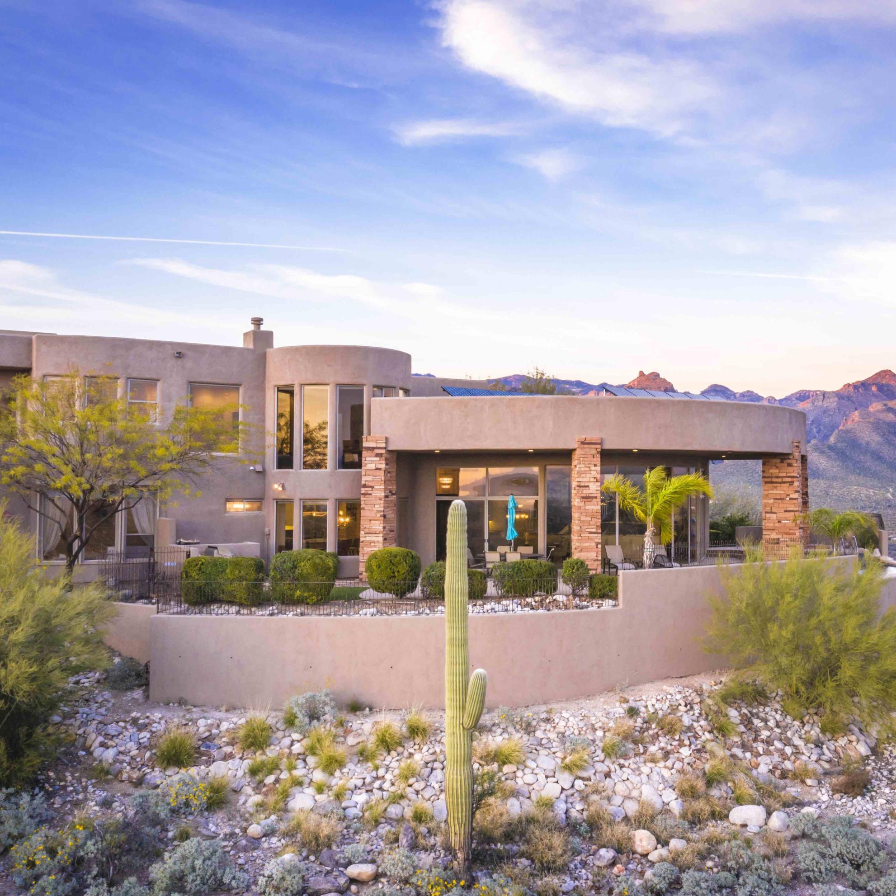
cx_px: 609
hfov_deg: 45.2
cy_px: 448
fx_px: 1054
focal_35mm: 36
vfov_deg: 46.0
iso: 100
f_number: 9
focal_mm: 10.26
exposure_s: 1/10
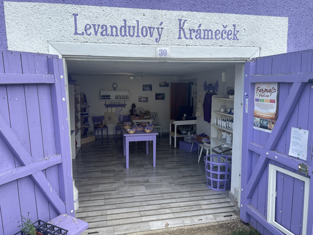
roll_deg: +0.1
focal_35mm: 26
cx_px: 156
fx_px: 235
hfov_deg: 67.3
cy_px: 118
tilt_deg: -6.3
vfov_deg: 53.1
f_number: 1.6
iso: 32
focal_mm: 4.2
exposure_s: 1/156
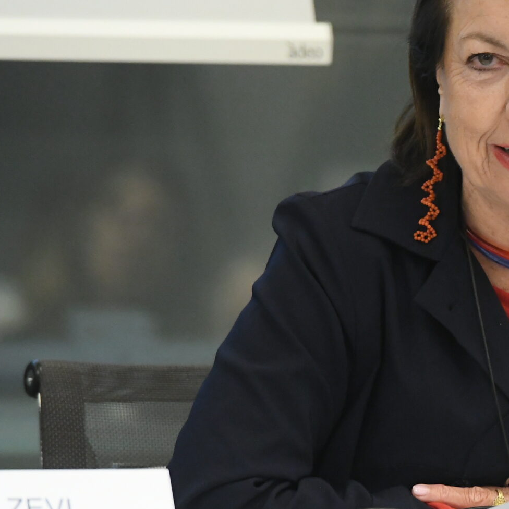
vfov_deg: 2.6
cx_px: 638
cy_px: 311
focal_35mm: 669
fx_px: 11129
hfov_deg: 2.6
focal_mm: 200
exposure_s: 1/200
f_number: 4
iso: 4000
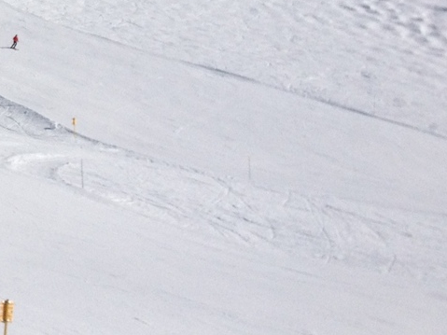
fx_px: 1510
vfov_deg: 12.5
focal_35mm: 117
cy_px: -14
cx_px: -290
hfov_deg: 15.1
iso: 64
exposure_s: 1/6944
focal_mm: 4.28
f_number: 2.4
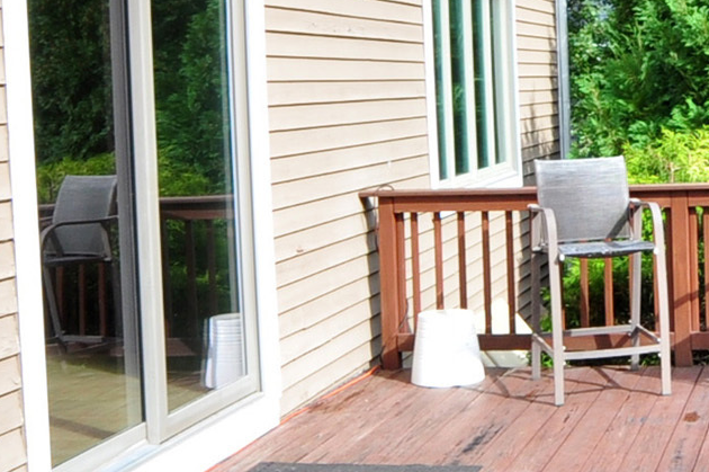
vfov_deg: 19.4
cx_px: 626
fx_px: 1358
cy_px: 70
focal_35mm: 69
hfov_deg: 28.3
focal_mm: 10
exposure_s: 1/80
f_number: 9
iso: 200
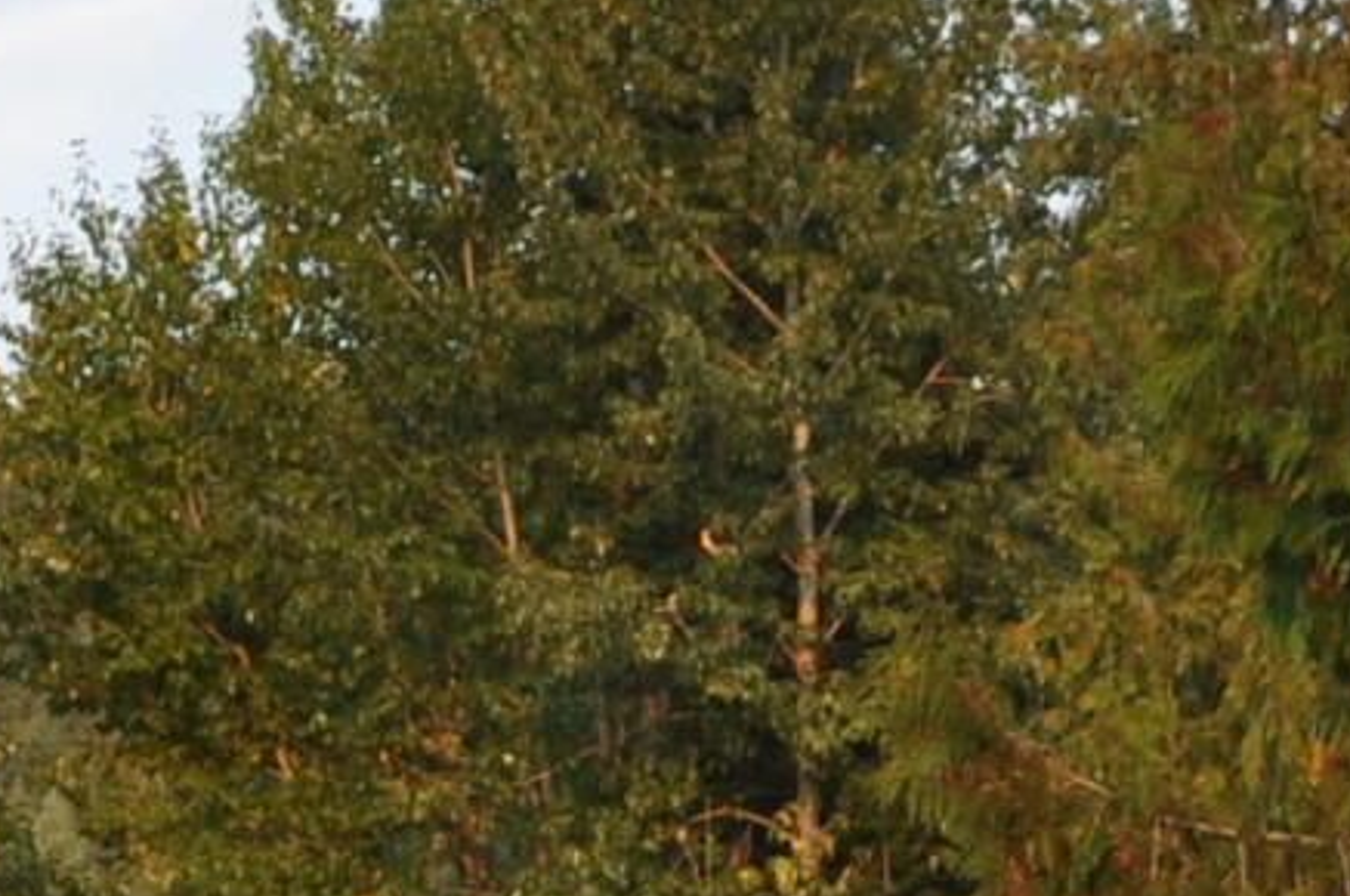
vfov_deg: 5.5
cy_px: 1288
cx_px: -1044
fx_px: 9249
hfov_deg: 8.1
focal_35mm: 247
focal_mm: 24
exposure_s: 1/200
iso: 200
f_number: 7.1
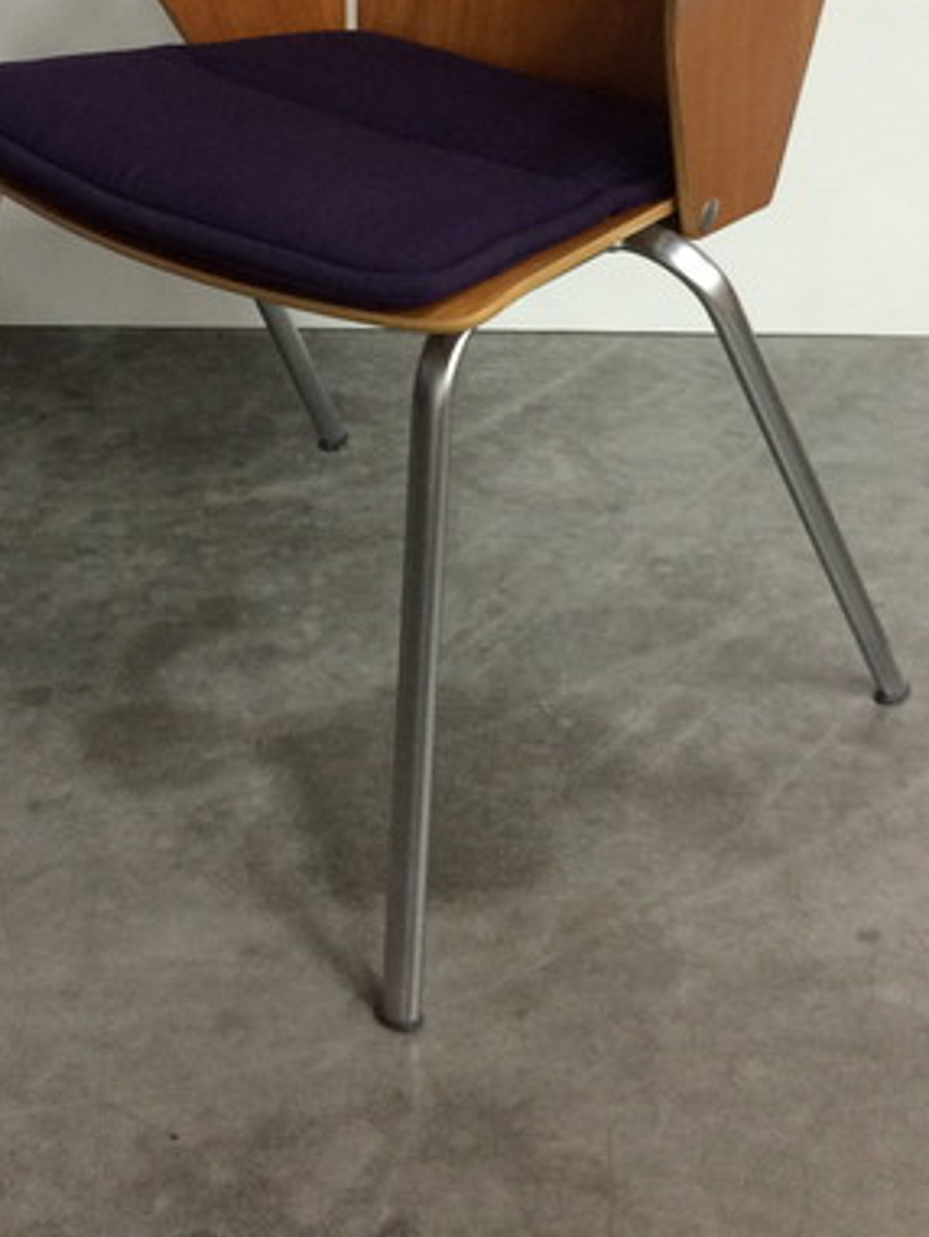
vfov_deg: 35.2
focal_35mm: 52
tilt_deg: -19.8
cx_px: 400
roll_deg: +1.4
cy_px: 190
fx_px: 1860
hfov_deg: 28.0
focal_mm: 4.15
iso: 250
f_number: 2.2
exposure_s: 1/33
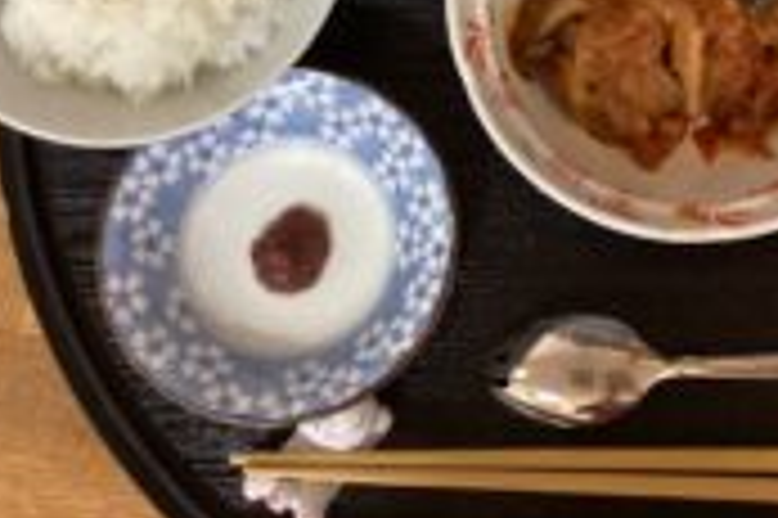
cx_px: 627
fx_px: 1511
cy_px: -47
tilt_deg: -73.3
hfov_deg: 28.2
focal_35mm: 70
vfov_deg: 18.7
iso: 320
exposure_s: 1/30
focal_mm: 3.3
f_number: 2.4
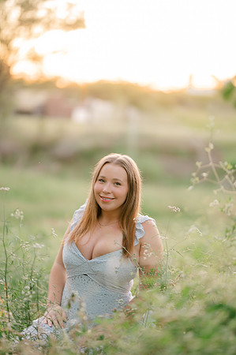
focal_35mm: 85
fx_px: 838
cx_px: 118
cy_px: 178
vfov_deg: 23.9
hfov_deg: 16.0
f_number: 1.4
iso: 64
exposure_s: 1/80
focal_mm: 85
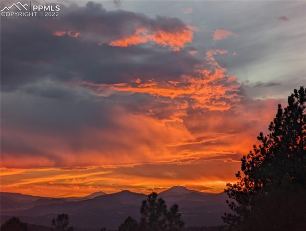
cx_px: 153
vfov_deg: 14.3
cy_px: 116
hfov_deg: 18.9
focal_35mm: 104
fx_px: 921
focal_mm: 19
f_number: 3.5
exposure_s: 1/78.4
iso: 33
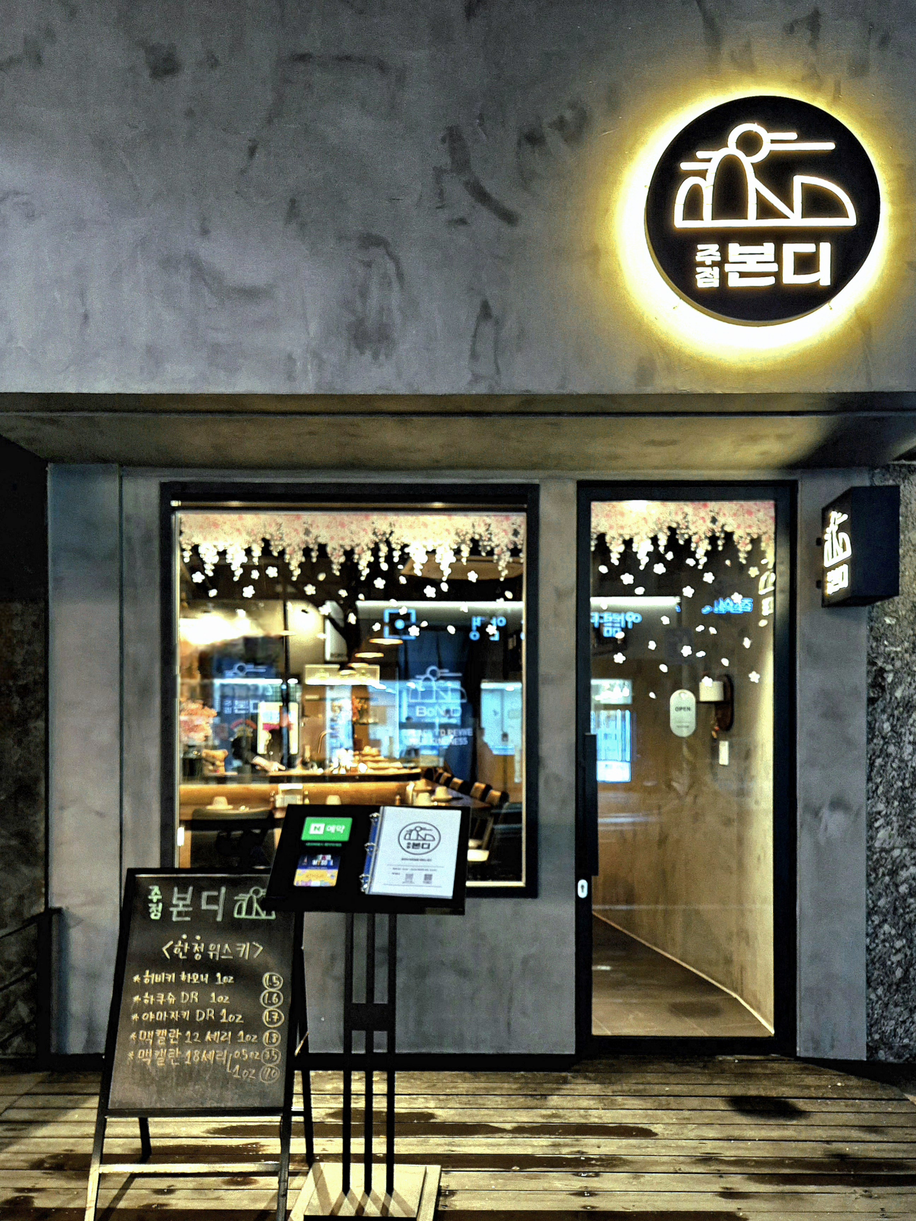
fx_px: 811
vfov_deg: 73.9
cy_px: 610
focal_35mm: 23
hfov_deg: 58.9
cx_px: 458
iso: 500
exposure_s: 1/60.2
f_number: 1.8
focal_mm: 5.4
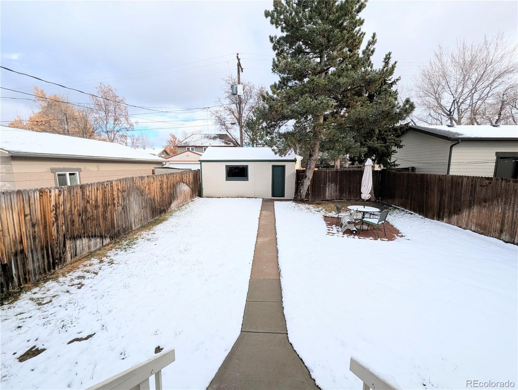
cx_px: 259
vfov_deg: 90.1
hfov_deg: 106.1
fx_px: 195
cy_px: 195
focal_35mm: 13
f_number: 2.2
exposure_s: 1/882
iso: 46
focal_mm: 1.95
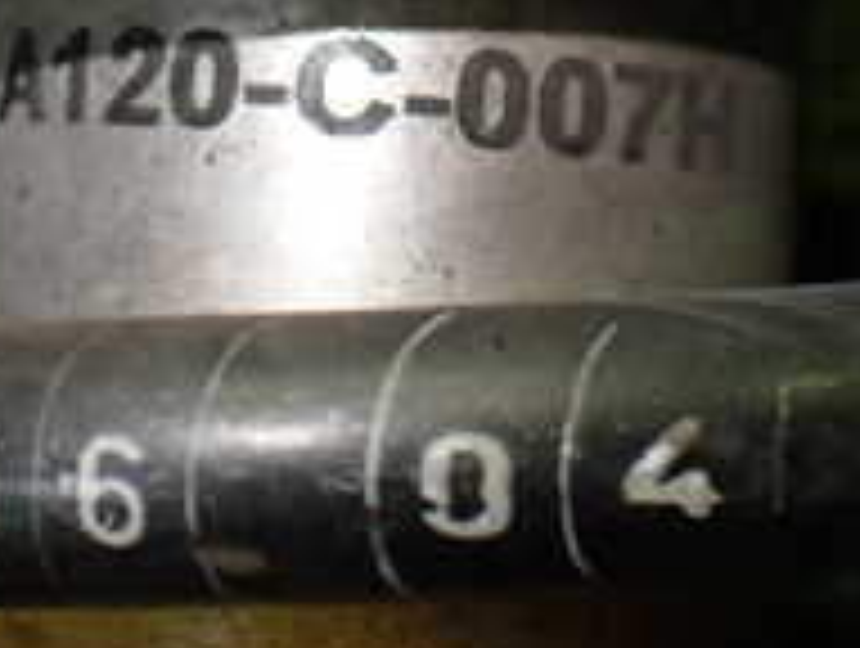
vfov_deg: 15.3
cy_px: -76
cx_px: 347
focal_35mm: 94
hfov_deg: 20.8
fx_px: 2340
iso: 320
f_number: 2.3
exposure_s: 1/125
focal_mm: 5.4
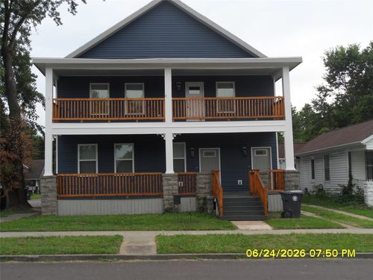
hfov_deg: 43.9
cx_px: 186
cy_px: 140
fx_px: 463
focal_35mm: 43
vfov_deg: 33.6
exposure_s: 1/125
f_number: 3.9
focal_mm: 7.9
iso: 80
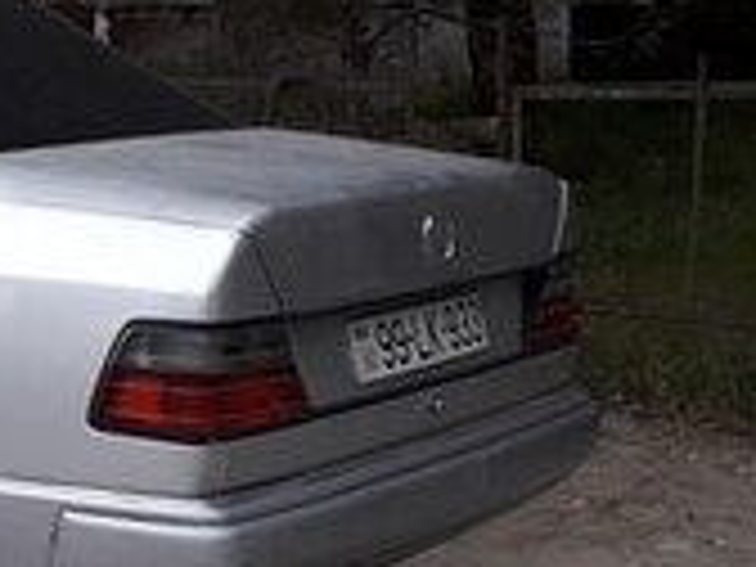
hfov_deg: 16.5
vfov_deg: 14.0
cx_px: -446
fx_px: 2315
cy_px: 245
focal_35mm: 106
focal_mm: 3.6
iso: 40
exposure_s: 1/132
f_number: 1.9
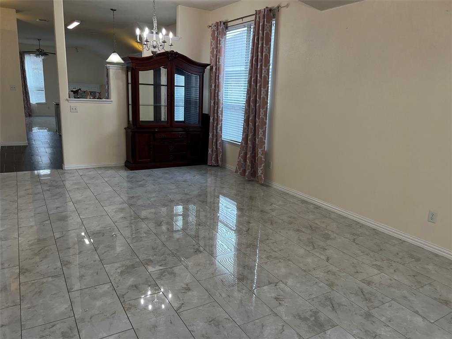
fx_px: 339
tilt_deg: -14.3
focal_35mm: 26
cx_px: 226
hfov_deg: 67.3
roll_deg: -2.7
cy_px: 170
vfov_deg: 53.1
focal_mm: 5.7
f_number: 1.5
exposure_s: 1/120
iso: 125
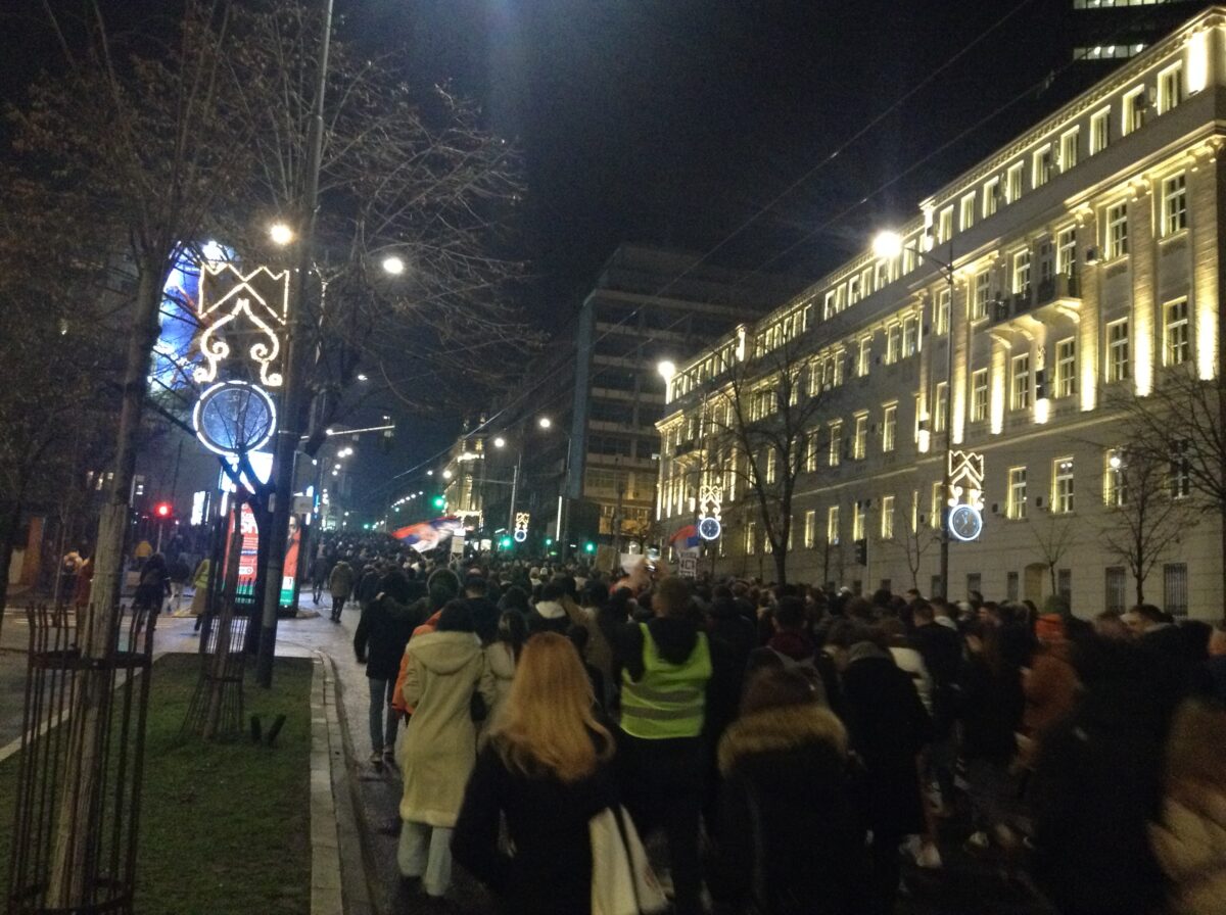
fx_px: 1167
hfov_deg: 55.4
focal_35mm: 33
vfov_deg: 42.8
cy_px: 458
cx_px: 613
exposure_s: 1/15
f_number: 2.4
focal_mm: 3.3
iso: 320
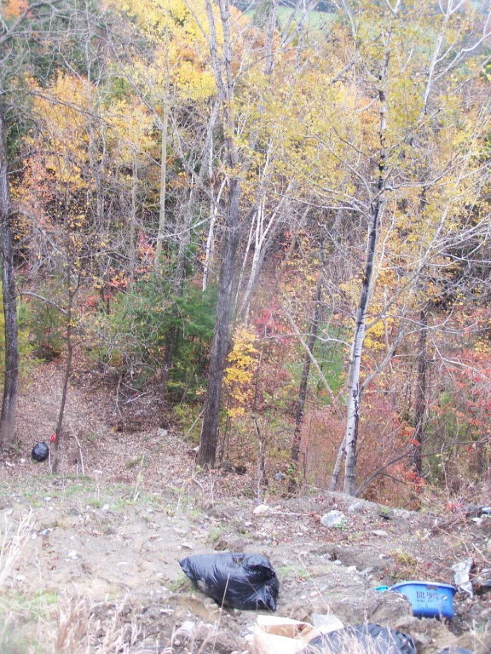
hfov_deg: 28.6
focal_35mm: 51
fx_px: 964
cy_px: 327
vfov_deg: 37.5
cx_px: 246
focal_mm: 8.5
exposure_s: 1/60
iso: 80
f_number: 3
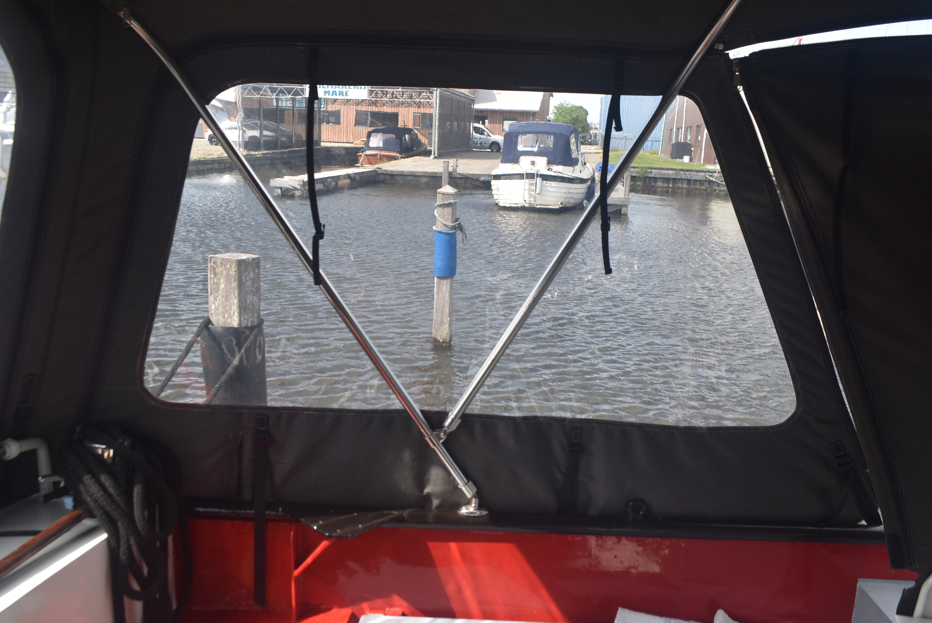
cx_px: 466
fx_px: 777
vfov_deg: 43.7
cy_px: 312
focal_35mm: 30
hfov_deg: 61.9
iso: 320
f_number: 8
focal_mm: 20
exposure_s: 1/250
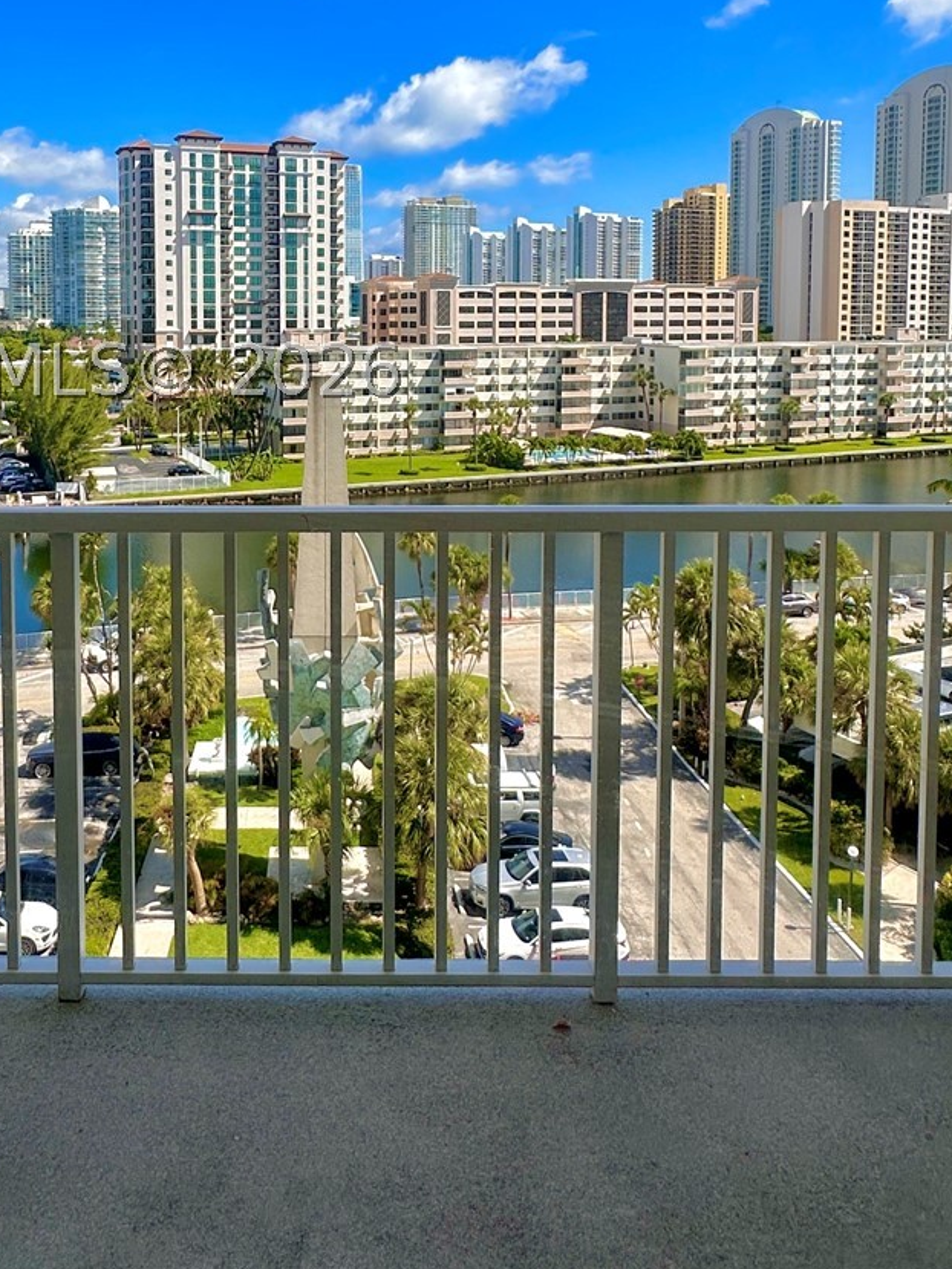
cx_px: 310
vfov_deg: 62.7
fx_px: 990
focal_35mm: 27
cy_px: 370
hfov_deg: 50.4
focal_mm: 2.22
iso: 40
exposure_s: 1/2020
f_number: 2.2
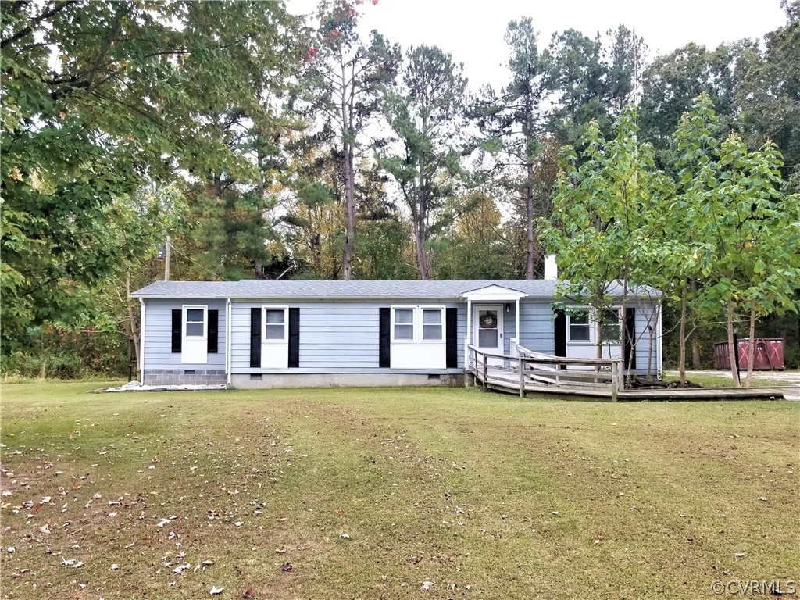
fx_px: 601
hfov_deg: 67.3
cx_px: 400
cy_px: 300
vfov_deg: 53.1
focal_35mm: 26
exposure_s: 1/120
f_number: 1.7
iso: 64
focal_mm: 4.25
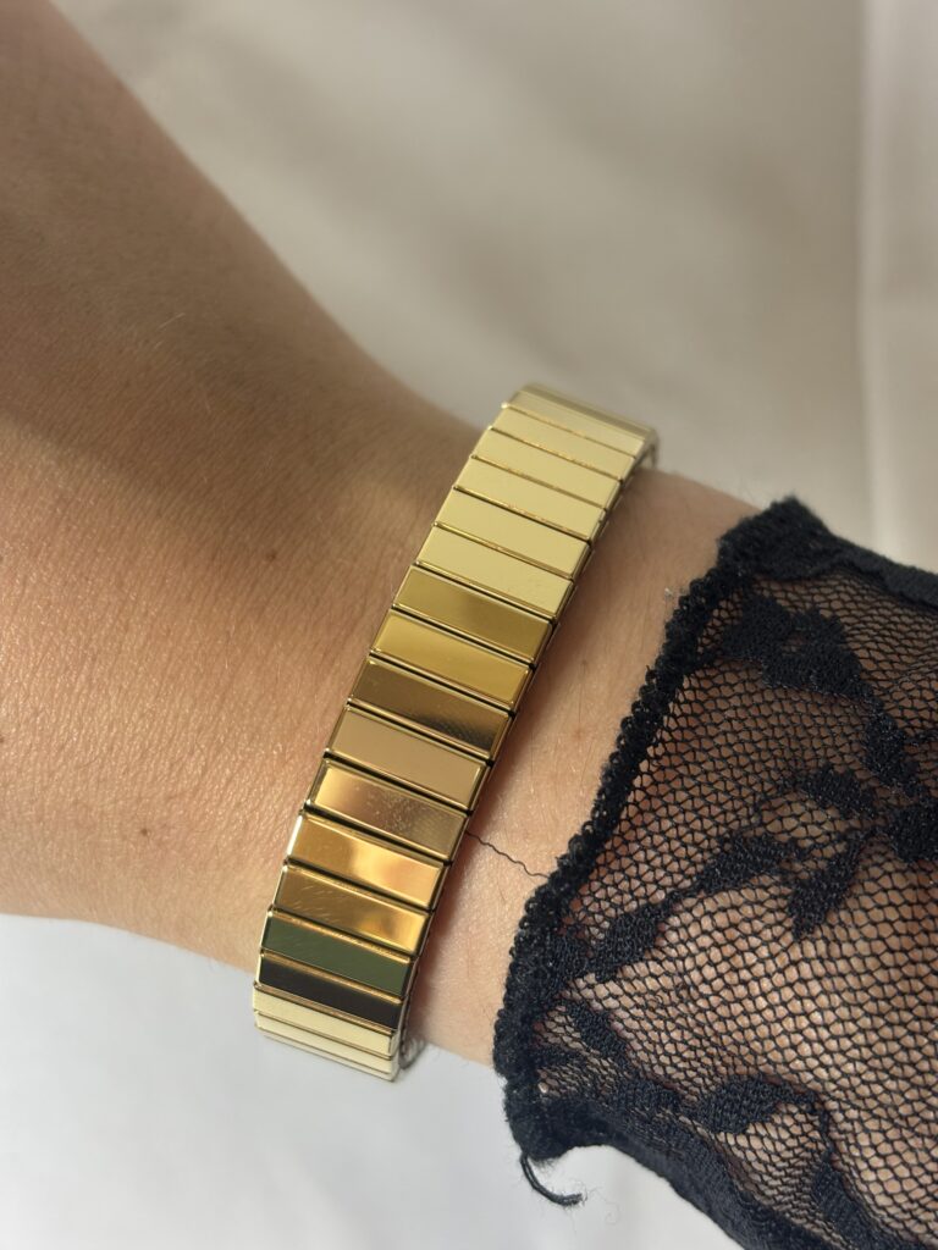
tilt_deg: -73.8
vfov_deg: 36.8
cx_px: 469
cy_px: 625
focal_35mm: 52
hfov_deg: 28.0
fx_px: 1879
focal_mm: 5.96
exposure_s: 1/100
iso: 32
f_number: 1.6
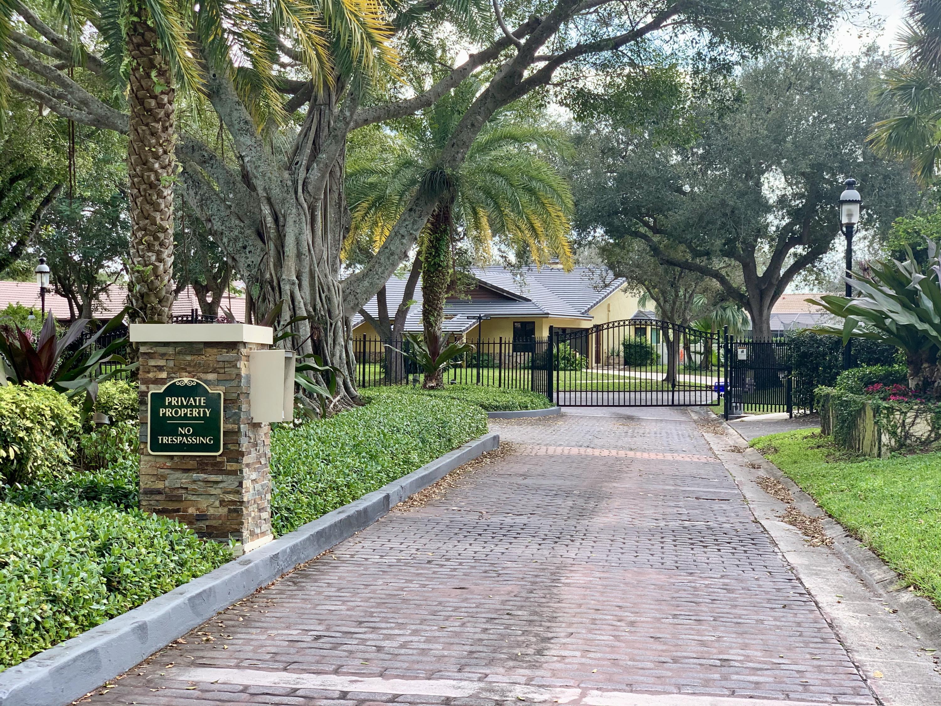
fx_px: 1414
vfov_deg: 28.0
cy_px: 353
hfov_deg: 36.8
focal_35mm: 52
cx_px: 470
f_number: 2.4
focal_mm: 6
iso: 16
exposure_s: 1/254
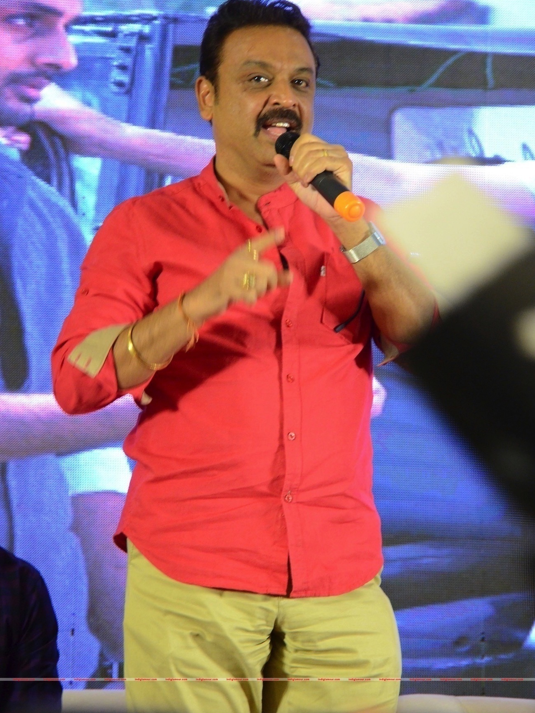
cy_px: 362
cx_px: 268
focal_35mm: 172
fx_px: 3535
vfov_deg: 11.5
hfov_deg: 8.7
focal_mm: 105
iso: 2500
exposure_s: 1/80
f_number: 5.6
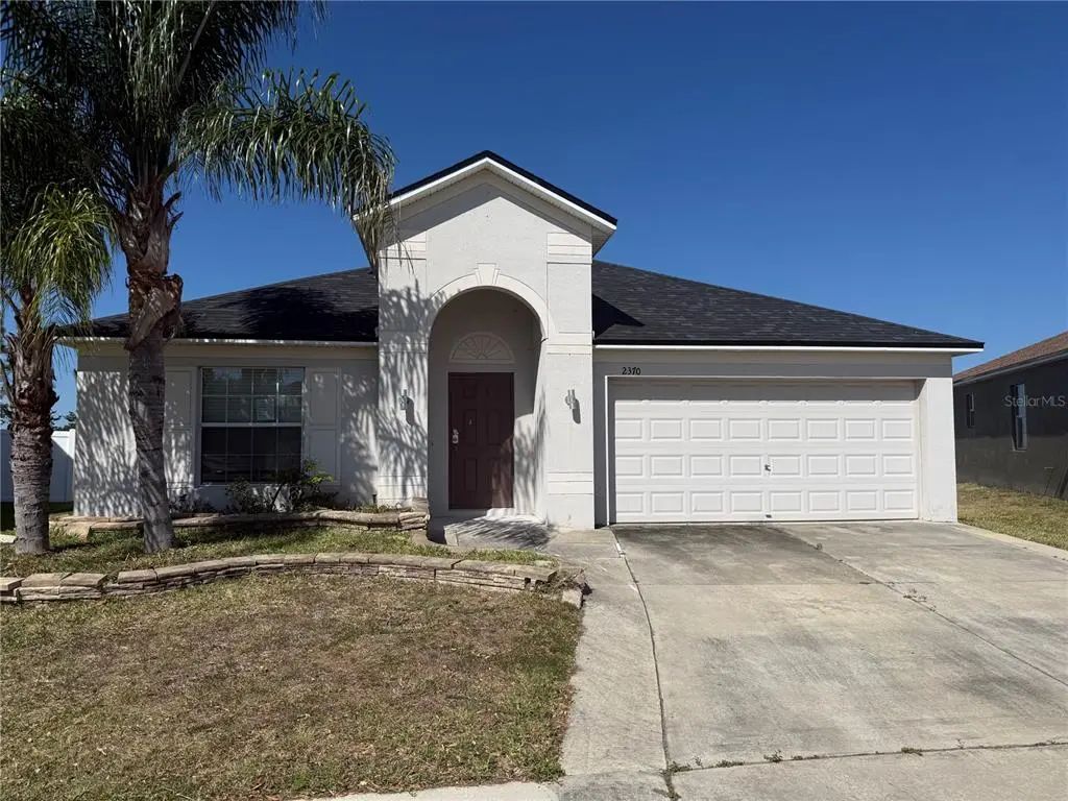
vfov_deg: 56.8
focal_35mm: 24
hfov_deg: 71.6
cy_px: 400
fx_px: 740
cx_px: 534
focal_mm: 6.76
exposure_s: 1/9091
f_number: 1.78
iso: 80
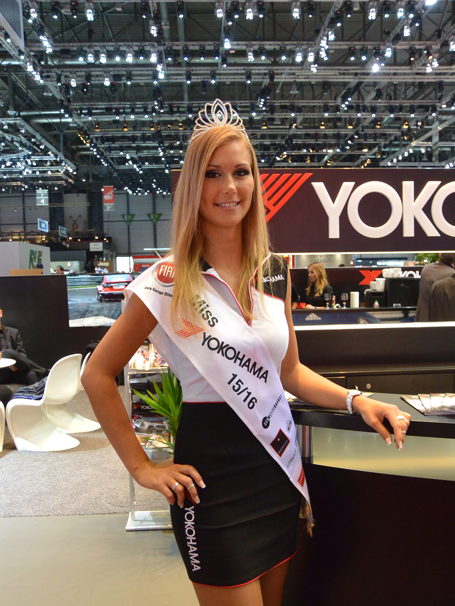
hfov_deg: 41.8
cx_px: 229
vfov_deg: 53.9
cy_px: 333
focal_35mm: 34
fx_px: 596
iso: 720
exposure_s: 1/60
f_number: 4.2
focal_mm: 11.5
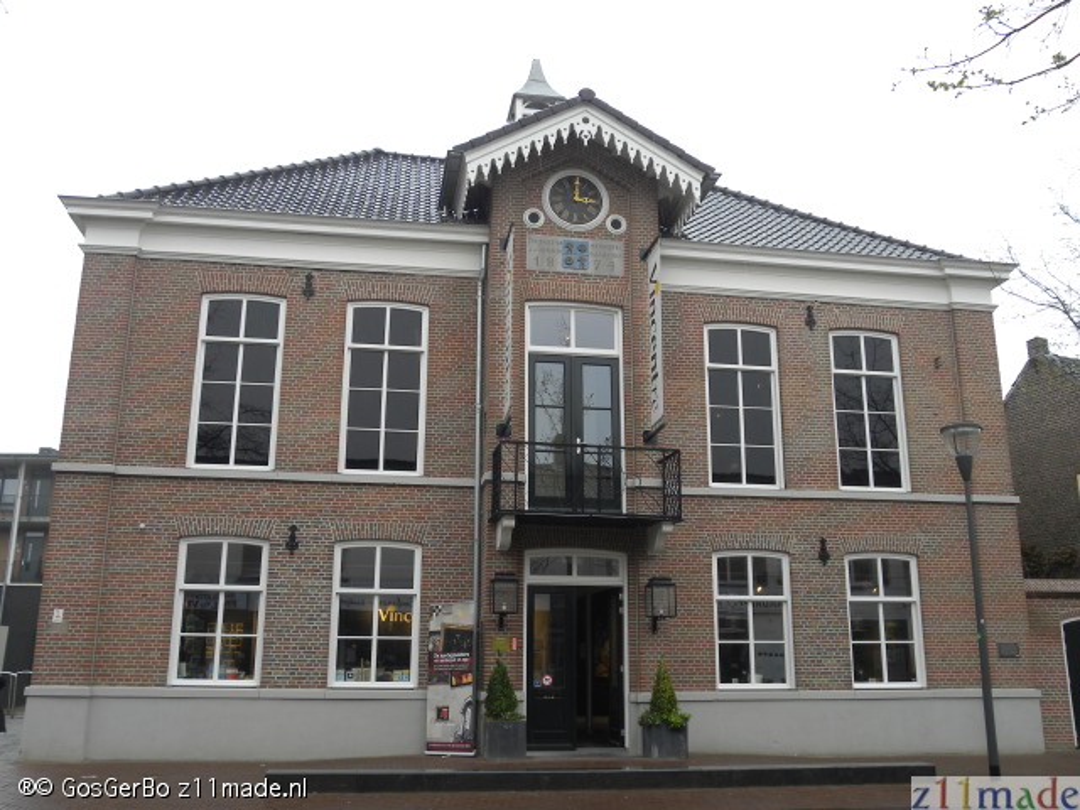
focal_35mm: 33
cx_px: 540
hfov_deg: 55.4
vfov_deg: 42.9
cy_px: 405
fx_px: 1030
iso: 64
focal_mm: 5.9
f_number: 3.2
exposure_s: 1/90
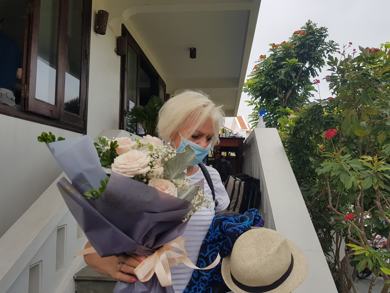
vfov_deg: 53.1
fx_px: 293
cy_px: 146
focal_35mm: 26
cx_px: 195
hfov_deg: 67.3
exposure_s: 1/2028
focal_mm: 4.2
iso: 40
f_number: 1.7
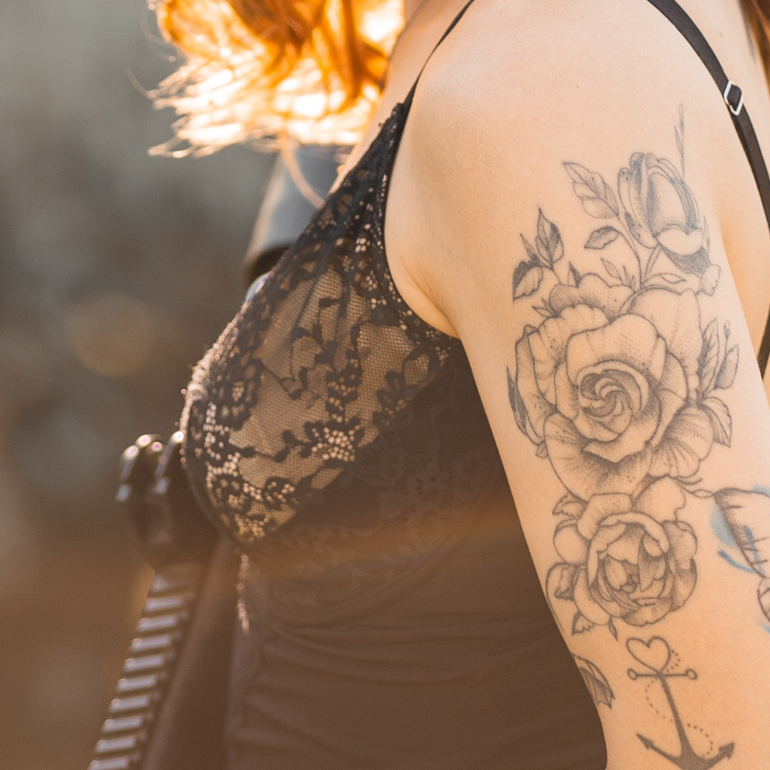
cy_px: 208
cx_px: 315
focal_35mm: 311
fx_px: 7827
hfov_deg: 5.6
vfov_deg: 5.6
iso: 100
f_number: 1.8
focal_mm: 85
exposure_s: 1/500
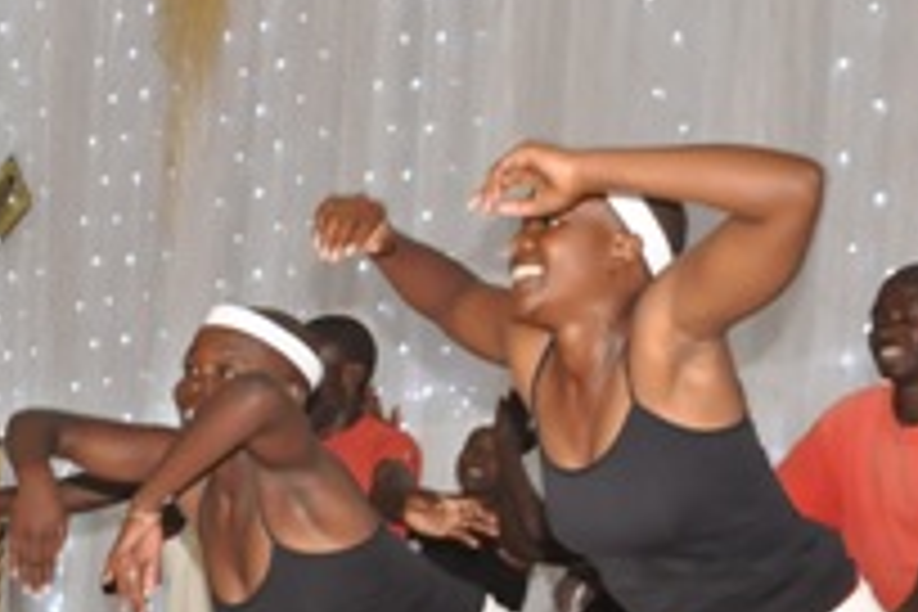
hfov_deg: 18.1
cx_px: 198
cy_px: 544
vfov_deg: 12.1
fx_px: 2856
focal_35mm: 112
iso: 2200
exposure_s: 1/60
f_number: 7.1
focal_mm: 34
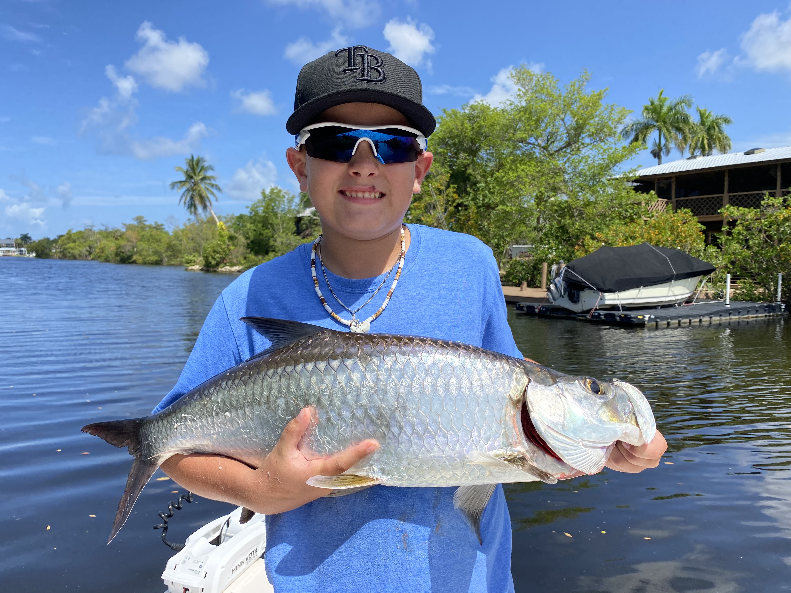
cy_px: 296
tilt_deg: -4.5
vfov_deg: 53.1
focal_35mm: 26
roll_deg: +0.1
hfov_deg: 67.3
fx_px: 594
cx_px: 396
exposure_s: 1/2688
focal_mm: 4.25
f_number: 1.8
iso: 32
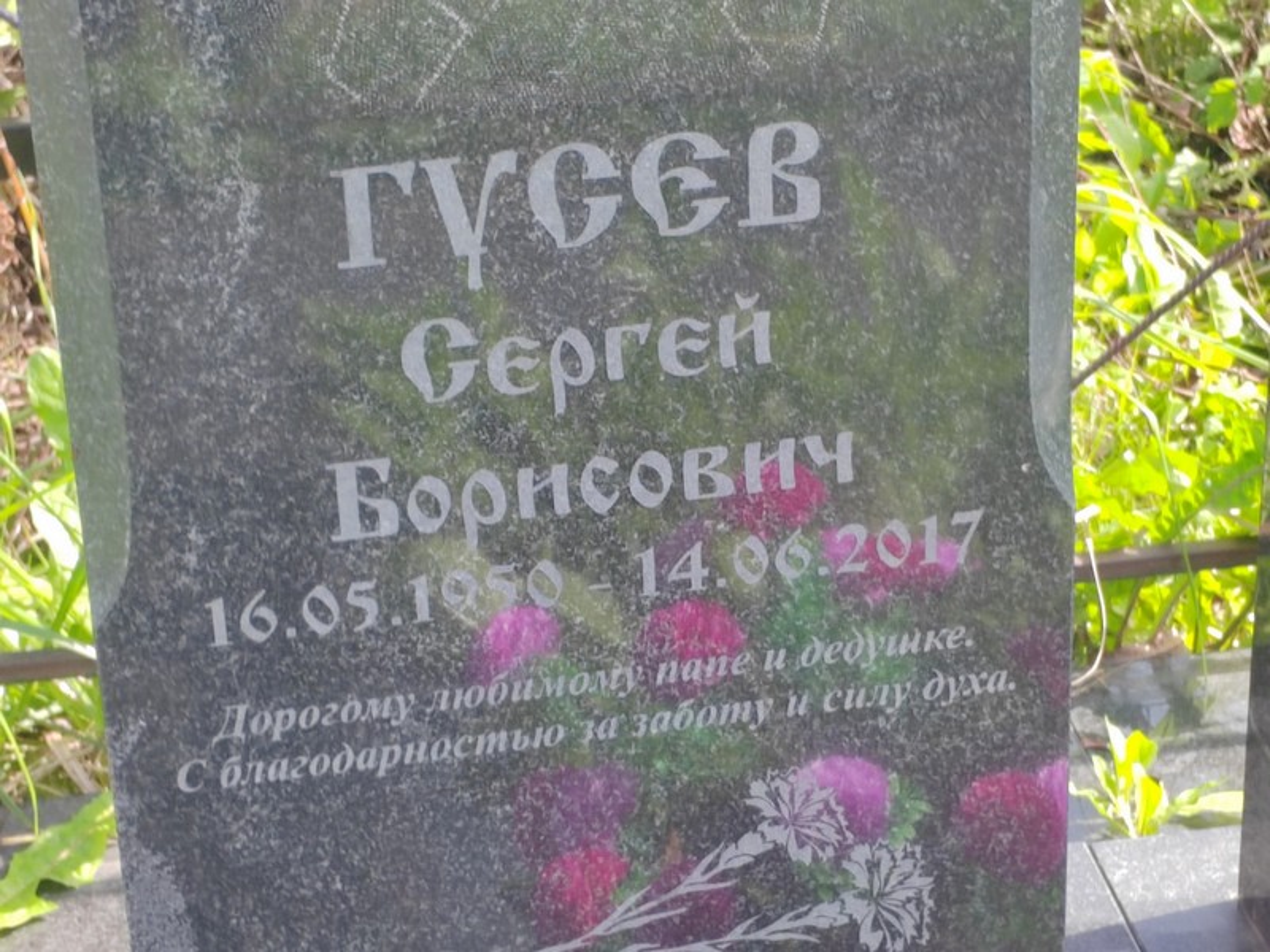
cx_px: 635
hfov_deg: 19.8
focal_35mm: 99
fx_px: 3632
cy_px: 476
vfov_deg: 14.9
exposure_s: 1/160
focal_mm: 5.52
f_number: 1.9
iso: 100
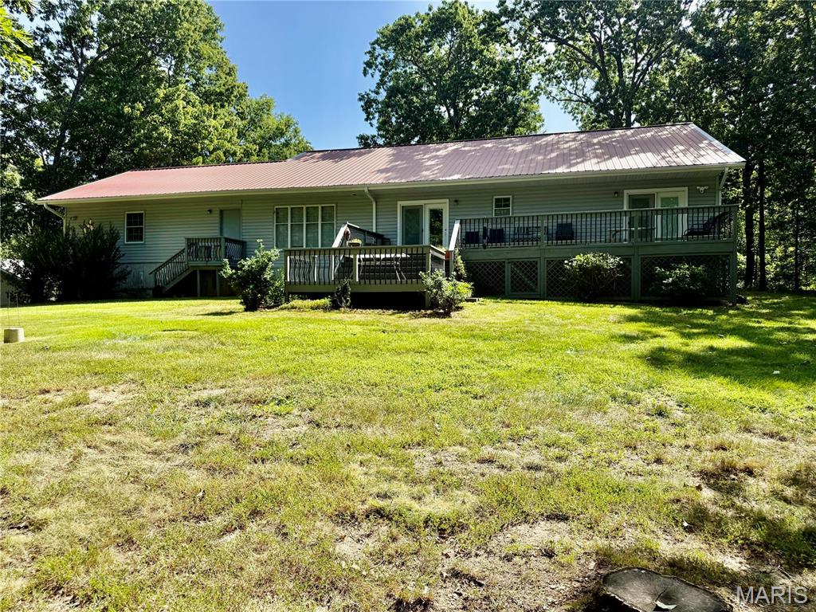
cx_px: 408
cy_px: 306
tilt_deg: -0.1
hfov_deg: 71.6
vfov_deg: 56.8
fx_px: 566
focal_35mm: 24
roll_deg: -0.2
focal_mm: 6.76
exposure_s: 1/2445
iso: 100
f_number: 1.78
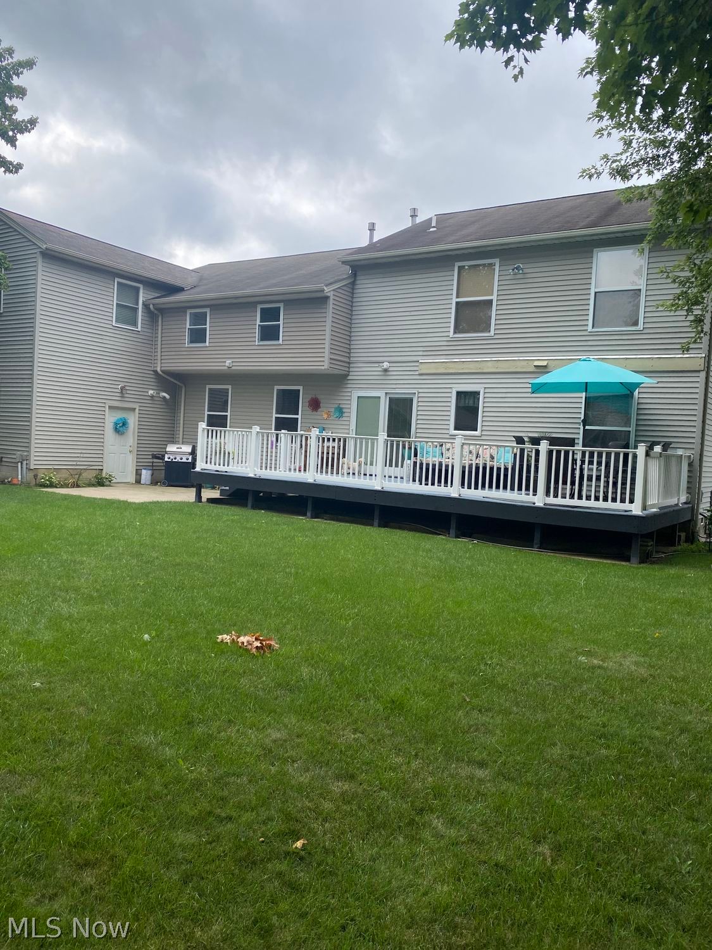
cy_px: 475
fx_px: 713
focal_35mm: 26
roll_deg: -2.1
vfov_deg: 67.3
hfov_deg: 53.1
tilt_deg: -2.3
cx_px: 356
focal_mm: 4.25
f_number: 1.8
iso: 32
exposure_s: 1/1245
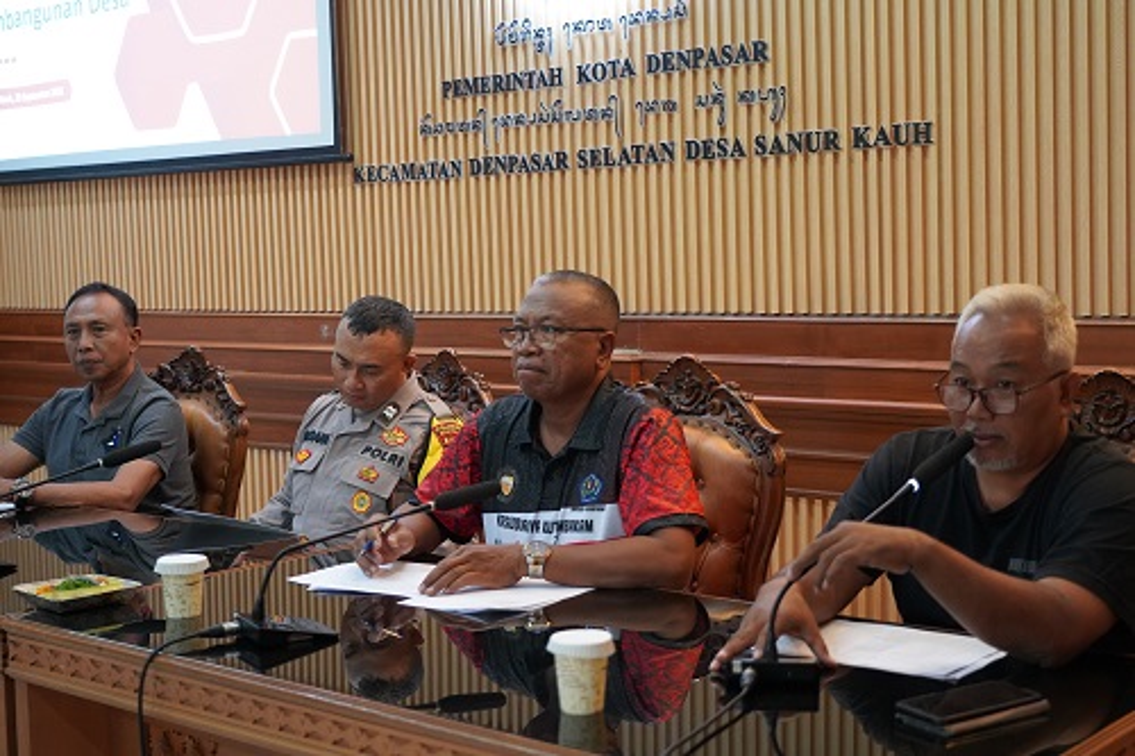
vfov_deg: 27.5
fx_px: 1544
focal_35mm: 49
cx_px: 568
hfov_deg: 40.4
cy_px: 378
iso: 6400
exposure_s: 1/160
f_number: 4
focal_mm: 49
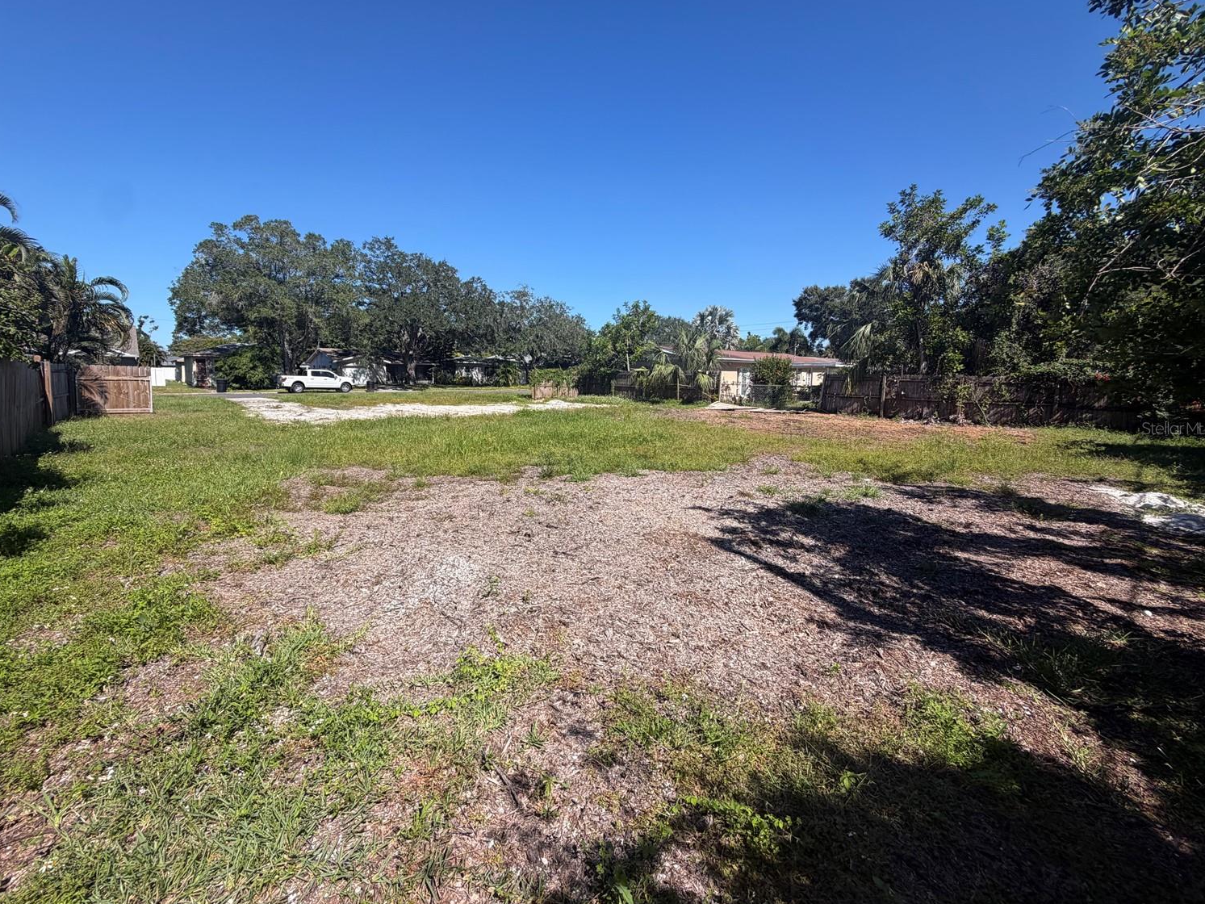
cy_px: 428
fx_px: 522
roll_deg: -0.6
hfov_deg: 98.1
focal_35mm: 15
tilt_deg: -6.1
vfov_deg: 81.7
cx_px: 572
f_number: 2.2
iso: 25
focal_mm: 2.22
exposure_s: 1/770
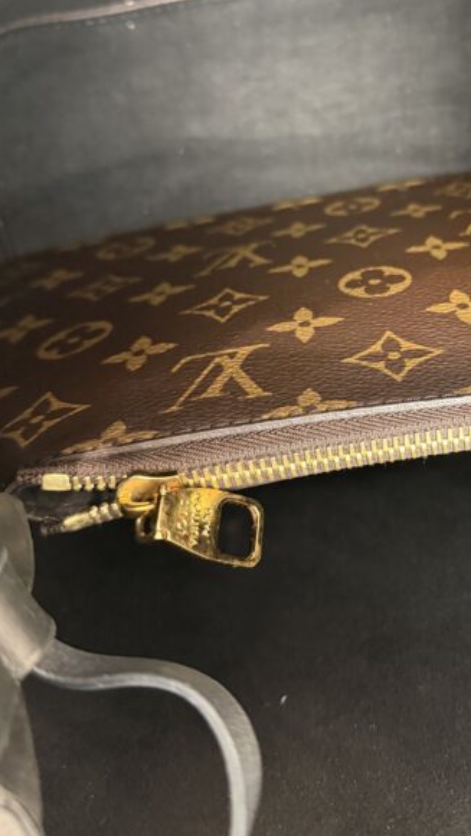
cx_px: 387
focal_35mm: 36
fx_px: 799
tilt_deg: -45.3
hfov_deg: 31.8
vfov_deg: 54.8
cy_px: 331
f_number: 1.78
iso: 800
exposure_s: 1/30
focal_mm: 6.76
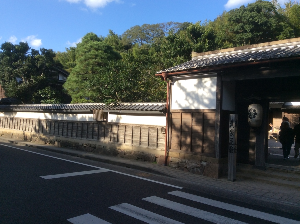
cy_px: 112
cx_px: 150
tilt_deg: +0.9
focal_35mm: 32
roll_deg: -3.7
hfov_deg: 56.9
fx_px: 277
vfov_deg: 44.0
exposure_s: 1/673
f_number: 2.4
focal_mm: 3.3
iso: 32
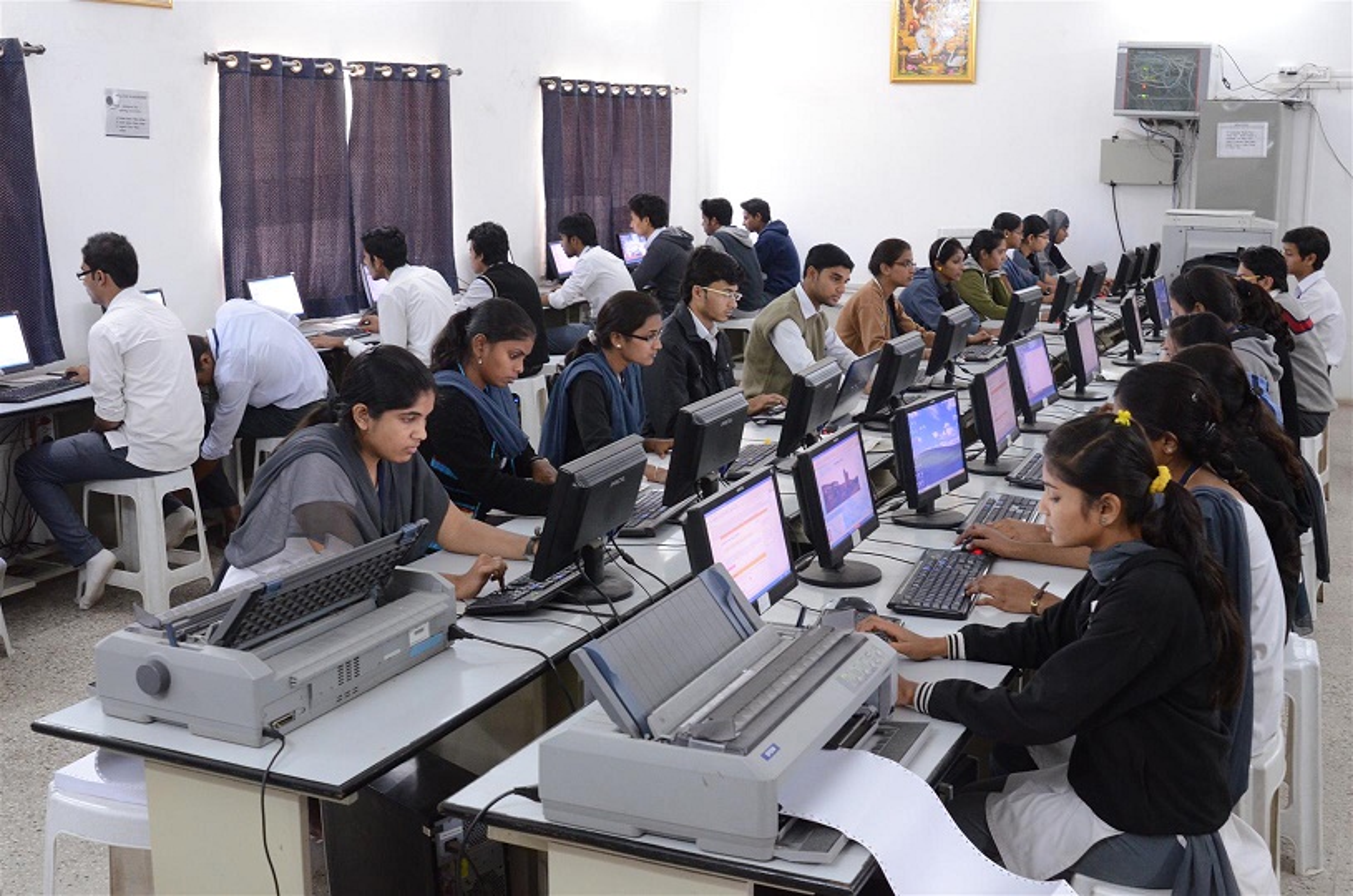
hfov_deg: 49.6
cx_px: 676
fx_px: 1463
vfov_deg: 34.1
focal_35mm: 39
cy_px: 448
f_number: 5.6
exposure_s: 1/20
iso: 2000
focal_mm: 26
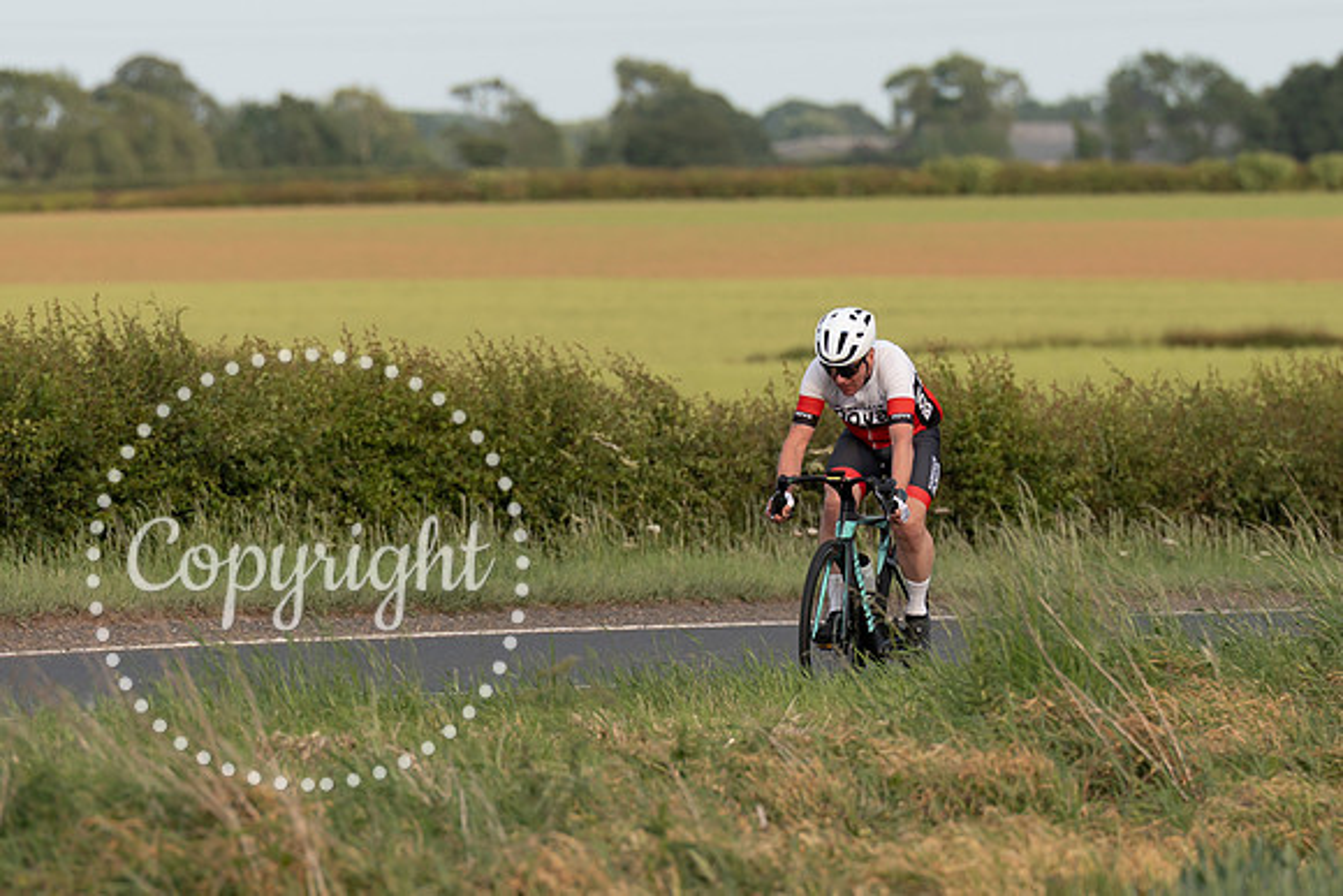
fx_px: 16979
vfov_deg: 3.0
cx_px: 1024
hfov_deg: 4.5
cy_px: 596
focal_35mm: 455
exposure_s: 1/1000
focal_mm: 200
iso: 250
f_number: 4
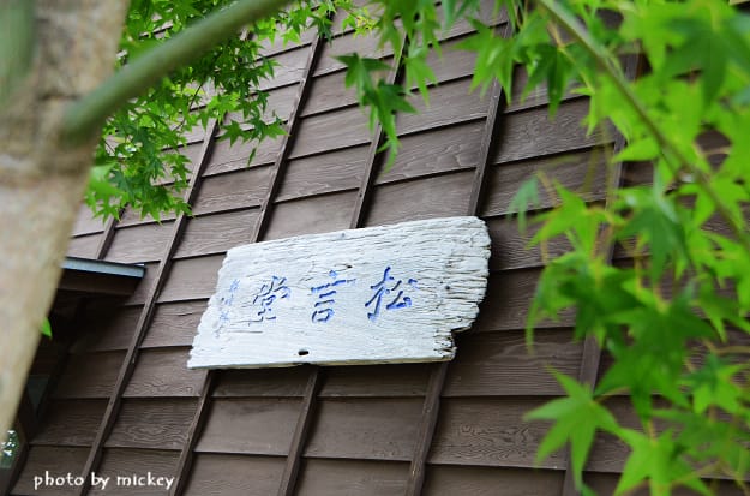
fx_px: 997
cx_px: 375
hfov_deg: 41.2
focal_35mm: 48
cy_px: 248
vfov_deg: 27.9
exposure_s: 1/400
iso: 800
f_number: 4
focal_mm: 32
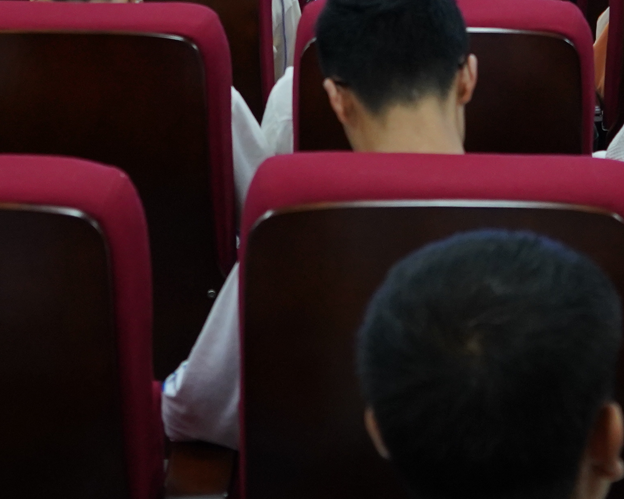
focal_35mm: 117
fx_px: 2161
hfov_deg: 16.4
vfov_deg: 12.6
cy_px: -214
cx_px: 394
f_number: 4
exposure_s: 1/160
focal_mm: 32
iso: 1600
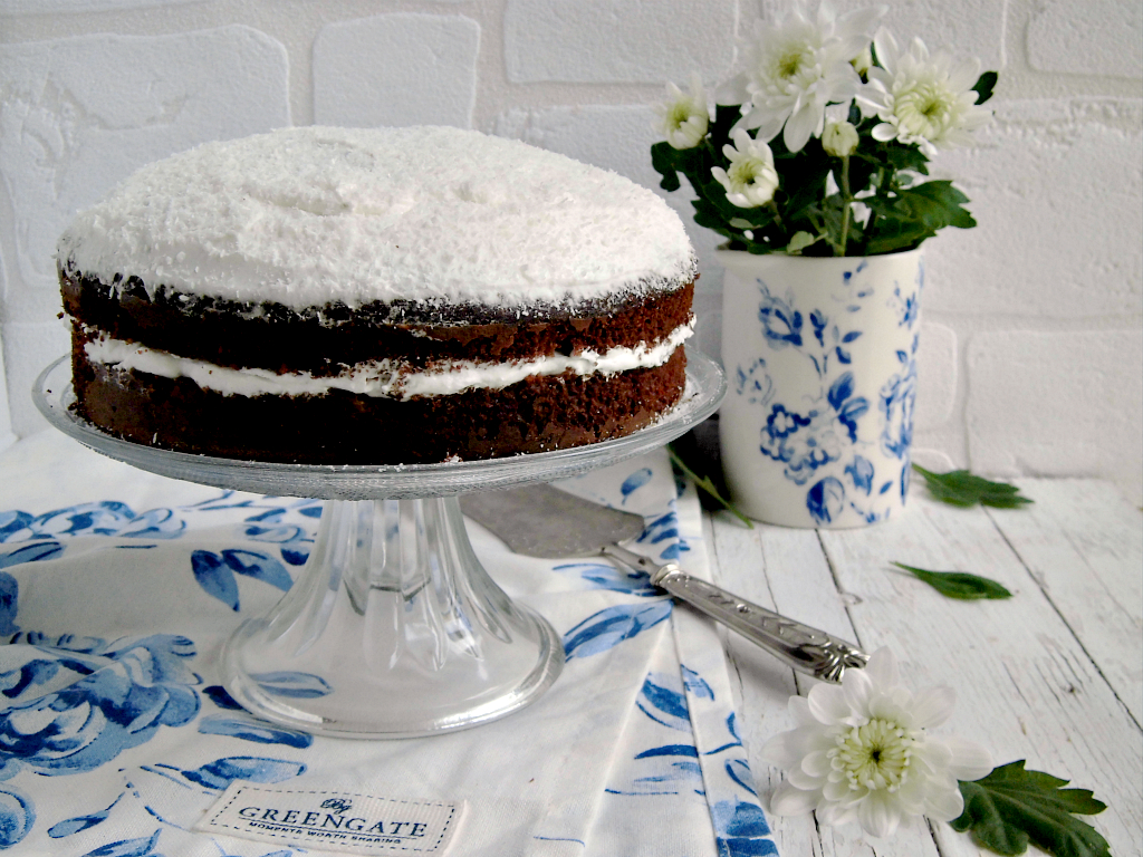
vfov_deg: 30.9
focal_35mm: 47
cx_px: 572
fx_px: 1552
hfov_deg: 40.4
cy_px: 428
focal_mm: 8.3
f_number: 3.4
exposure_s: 1/60
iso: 100
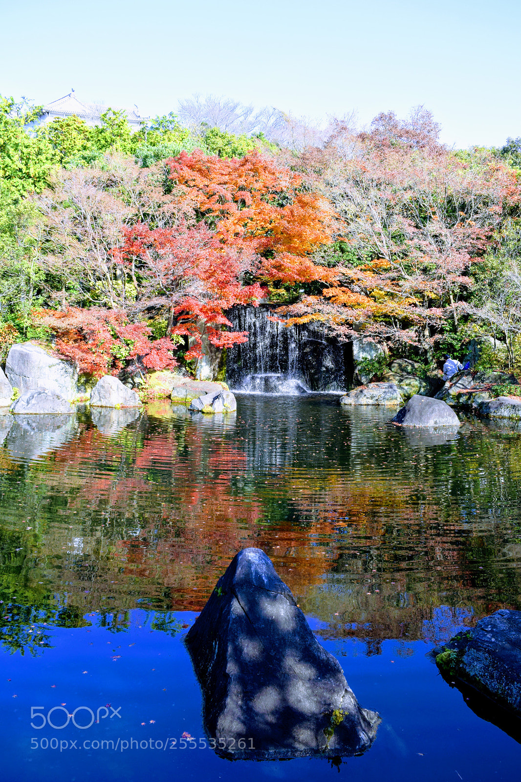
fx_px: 717
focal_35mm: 33
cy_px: 391
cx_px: 260
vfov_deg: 57.2
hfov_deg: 40.0
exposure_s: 1/250
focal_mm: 22
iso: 400
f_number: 8
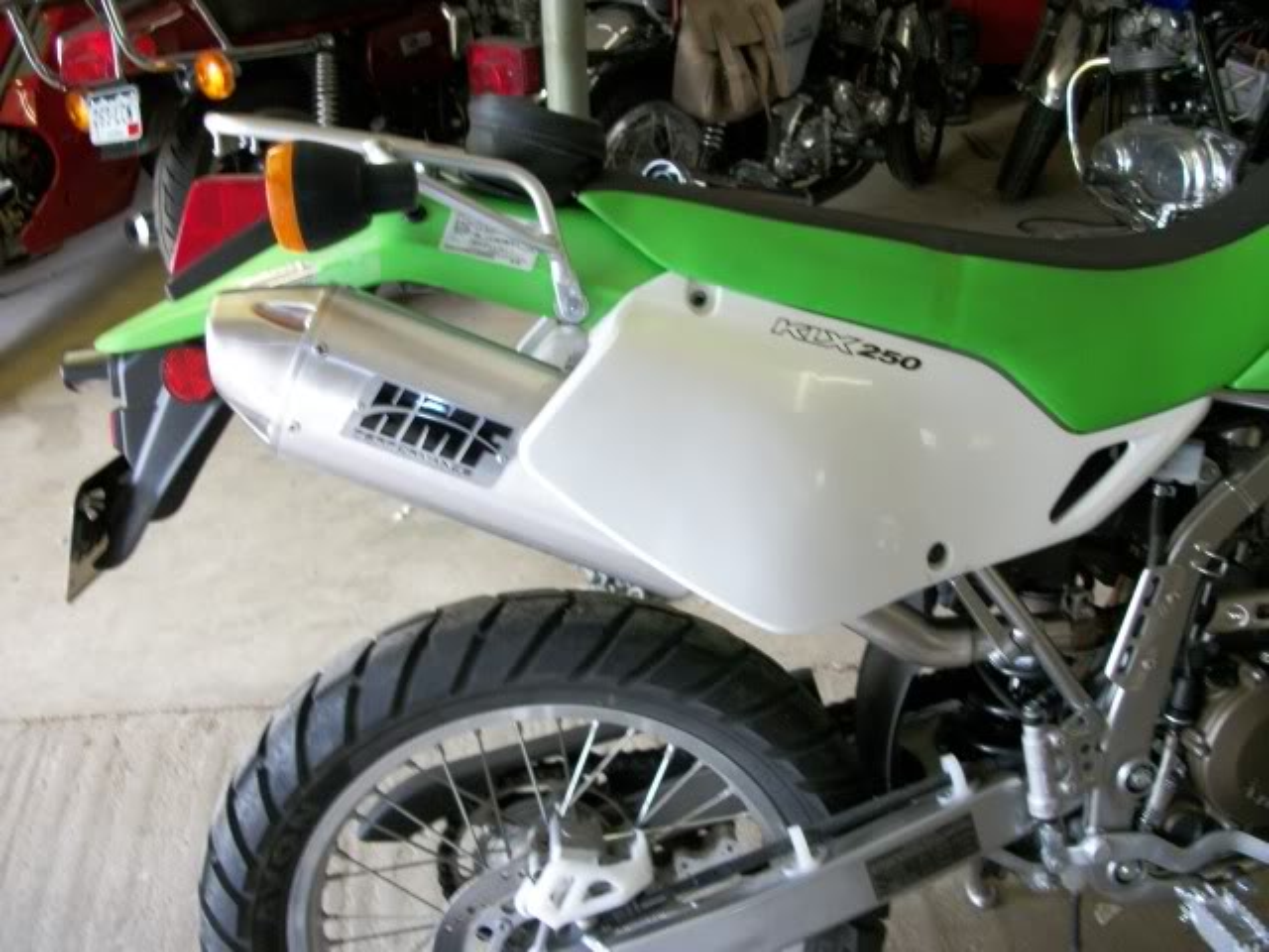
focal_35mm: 32
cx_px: 634
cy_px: 476
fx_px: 1173
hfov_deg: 56.8
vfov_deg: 44.2
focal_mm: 5.7
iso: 160
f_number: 2.9
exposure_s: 1/40
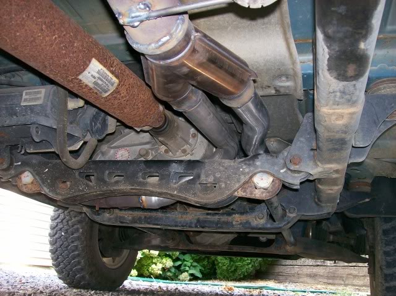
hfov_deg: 51.4
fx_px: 412
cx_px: 198
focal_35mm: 36
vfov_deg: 39.6
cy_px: 148
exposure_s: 1/64
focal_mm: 6
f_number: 2.7
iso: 80
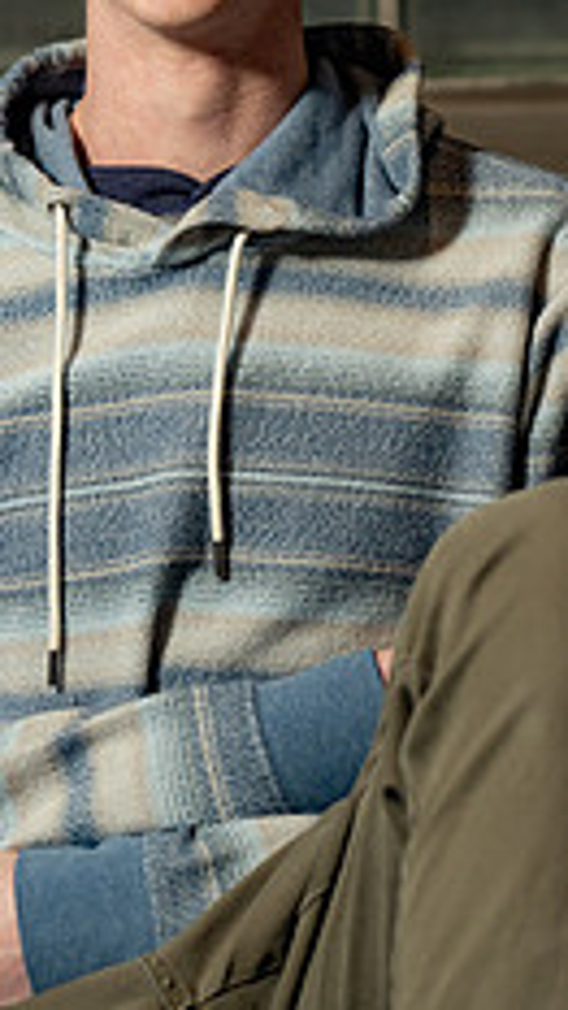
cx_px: 199
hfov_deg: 5.7
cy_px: 299
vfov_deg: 10.2
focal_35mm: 212
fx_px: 5678
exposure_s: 1/200
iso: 1000
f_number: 4
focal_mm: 105
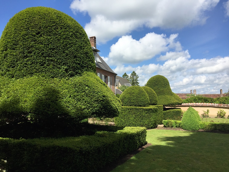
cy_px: 86
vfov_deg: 48.2
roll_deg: +1.5
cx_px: 114
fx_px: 192
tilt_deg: +4.9
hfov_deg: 61.7
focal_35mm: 29
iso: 32
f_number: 2.2
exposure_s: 1/2083
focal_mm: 4.15
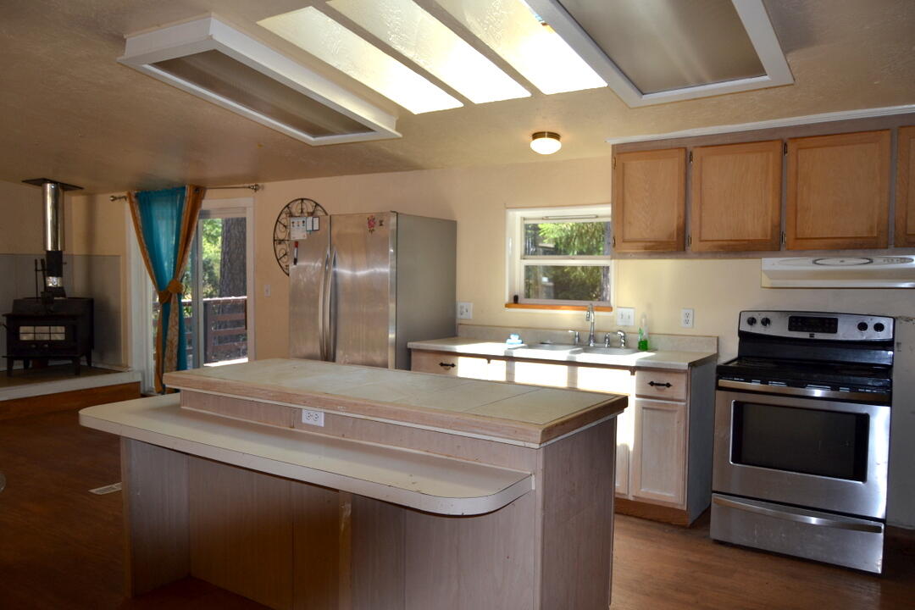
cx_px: 458
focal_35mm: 27
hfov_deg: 67.4
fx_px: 686
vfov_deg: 47.9
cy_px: 305
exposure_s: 1/125
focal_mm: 18
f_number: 4
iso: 100
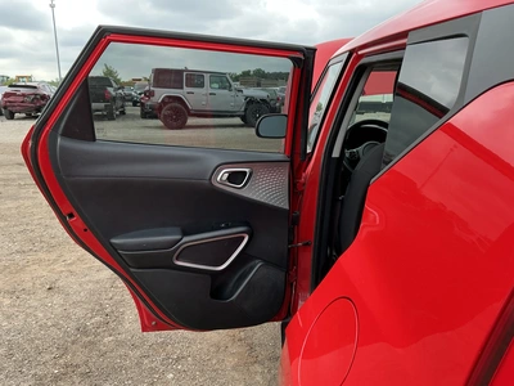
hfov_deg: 63.4
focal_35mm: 28
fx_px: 416
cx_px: 257
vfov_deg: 49.7
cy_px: 193
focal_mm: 3
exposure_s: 1/206
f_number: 1.8
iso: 20
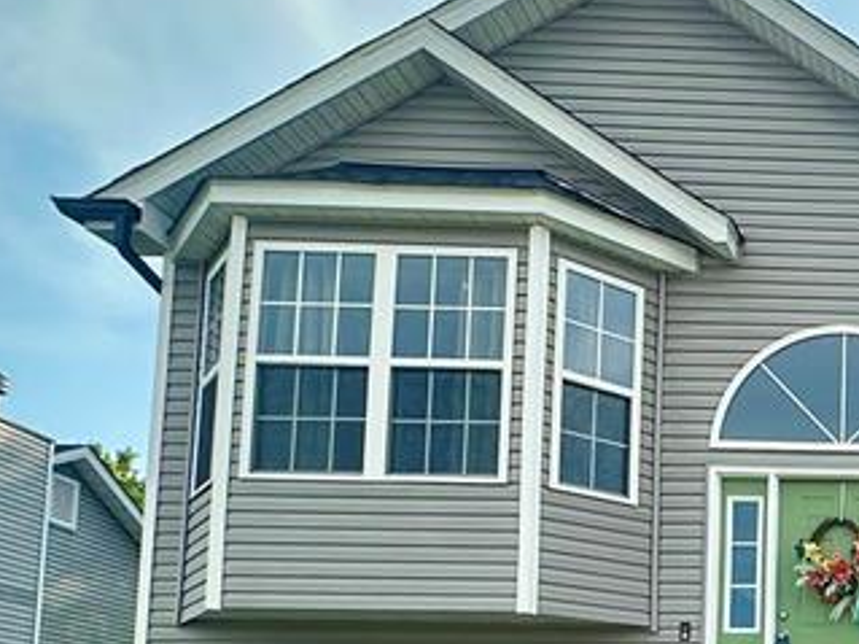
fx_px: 1116
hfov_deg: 33.5
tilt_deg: +4.8
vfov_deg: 29.3
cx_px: 1050
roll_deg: -0.1
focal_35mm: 45
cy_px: 690
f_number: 2.2
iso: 50
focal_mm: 2.22
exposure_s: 1/955
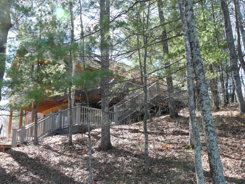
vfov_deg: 38.7
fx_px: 262
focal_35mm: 37
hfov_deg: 50.1
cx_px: 122
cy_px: 92
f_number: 2.8
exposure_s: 1/160
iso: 100
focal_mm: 6
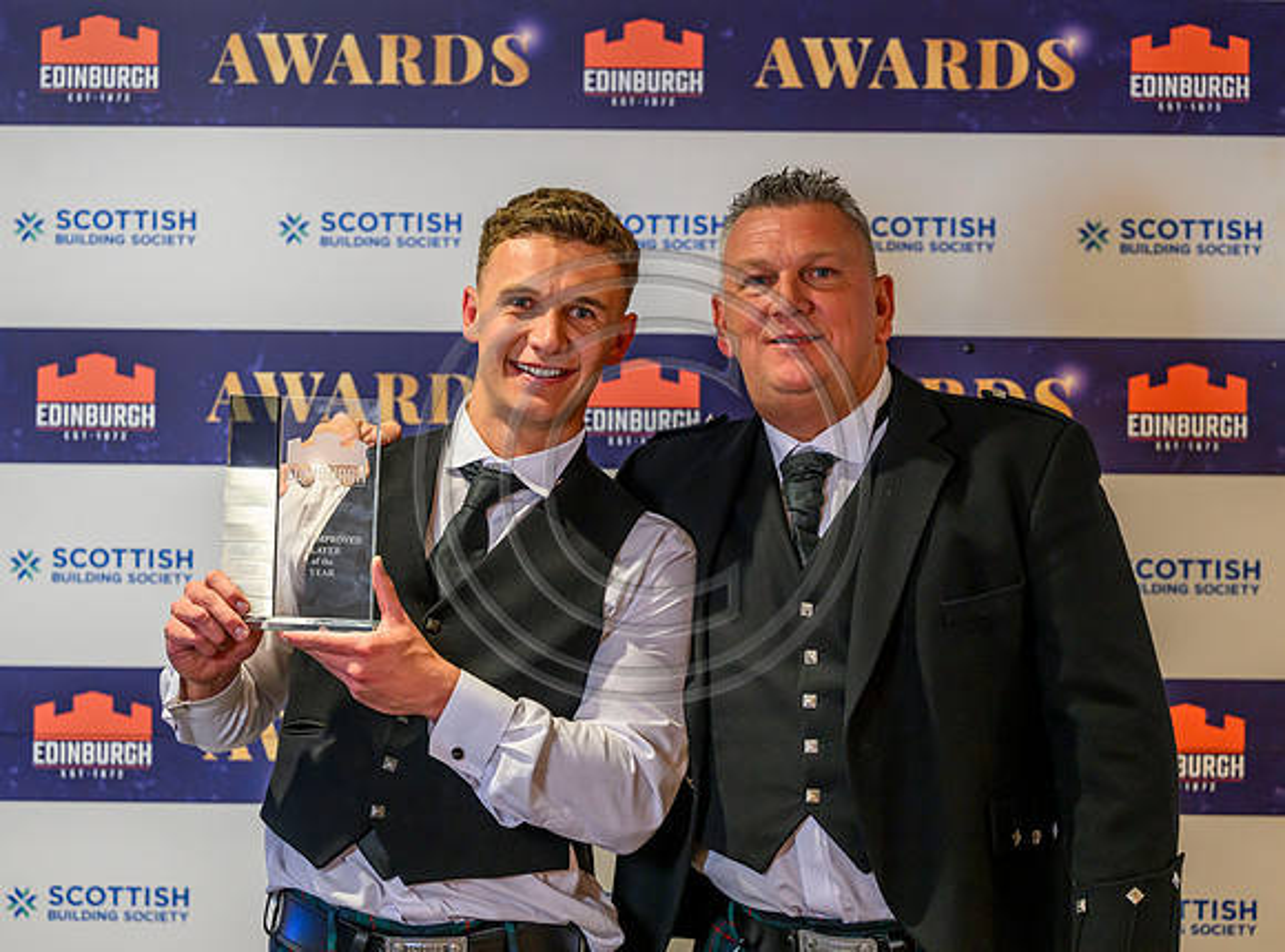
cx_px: 587
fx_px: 4584
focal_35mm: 124
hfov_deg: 16.0
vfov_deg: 11.9
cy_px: 453
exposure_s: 1/160
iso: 2000
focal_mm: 110
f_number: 3.2
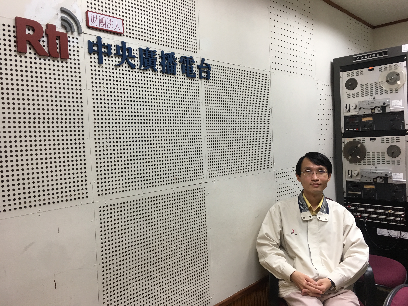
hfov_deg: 61.7
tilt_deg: -0.3
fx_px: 342
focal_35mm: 29
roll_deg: +3.0
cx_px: 204
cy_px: 153
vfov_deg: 48.2
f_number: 2.2
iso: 32
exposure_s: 1/30
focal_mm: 4.15
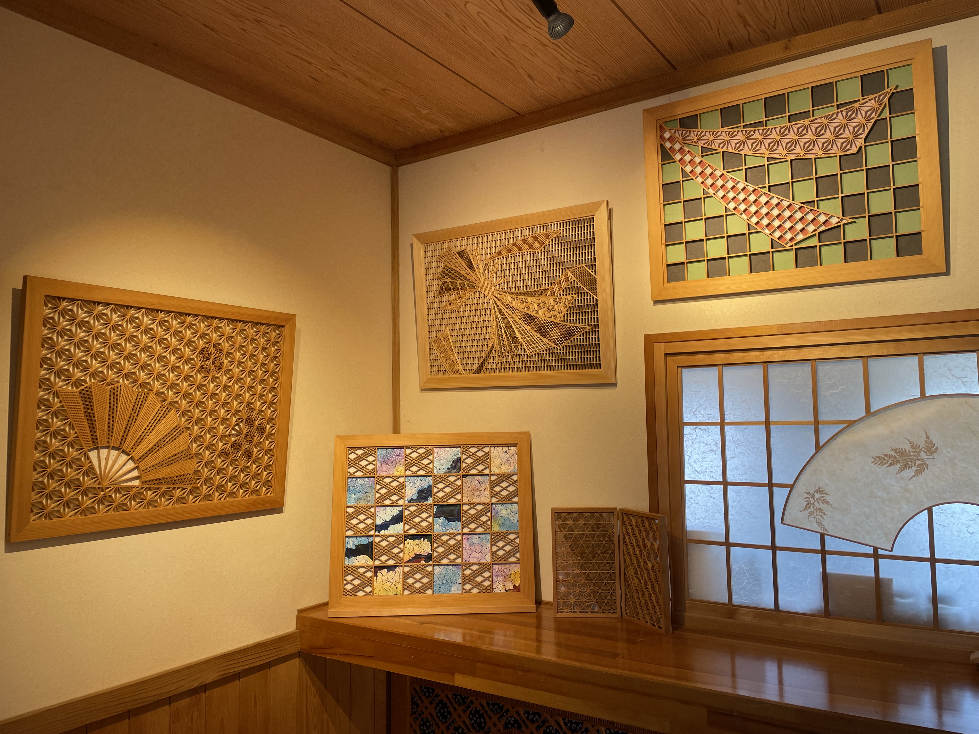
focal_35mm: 26
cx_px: 490
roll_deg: +0.6
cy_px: 367
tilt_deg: +4.3
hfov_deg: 67.3
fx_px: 735
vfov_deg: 53.1
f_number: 1.6
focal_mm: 4.2
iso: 50
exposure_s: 1/120
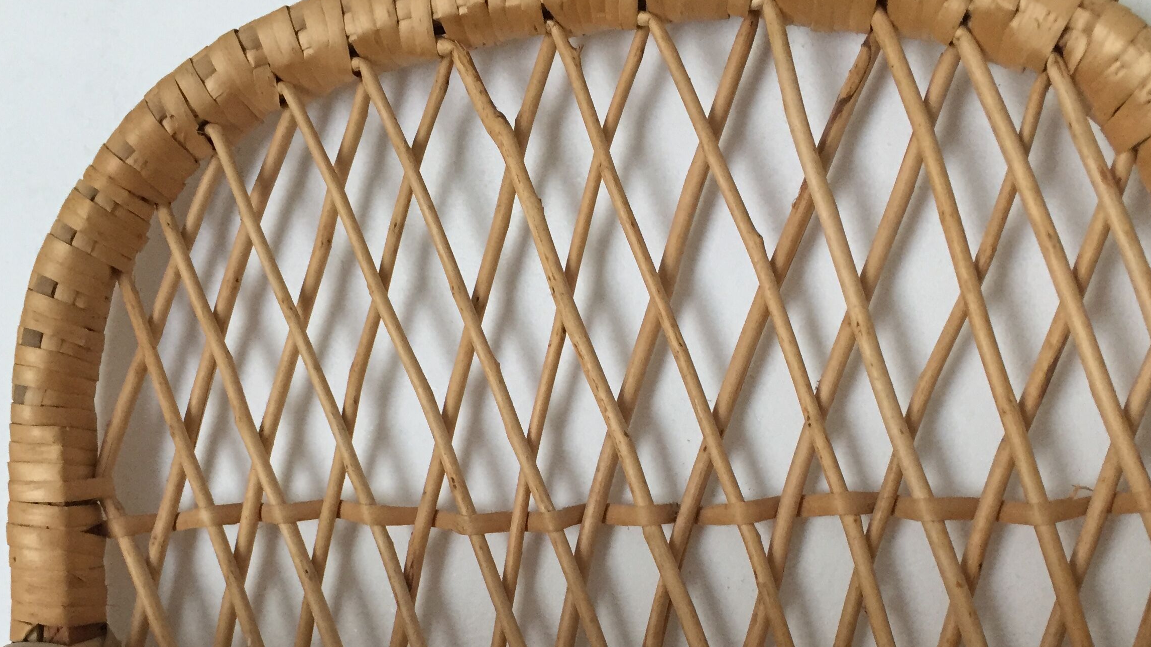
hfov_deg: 45.5
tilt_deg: -4.9
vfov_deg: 25.7
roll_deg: +0.0
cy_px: 585
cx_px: 592
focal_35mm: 45
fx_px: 1373
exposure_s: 1/33
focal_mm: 4.15
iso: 160
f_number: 2.2
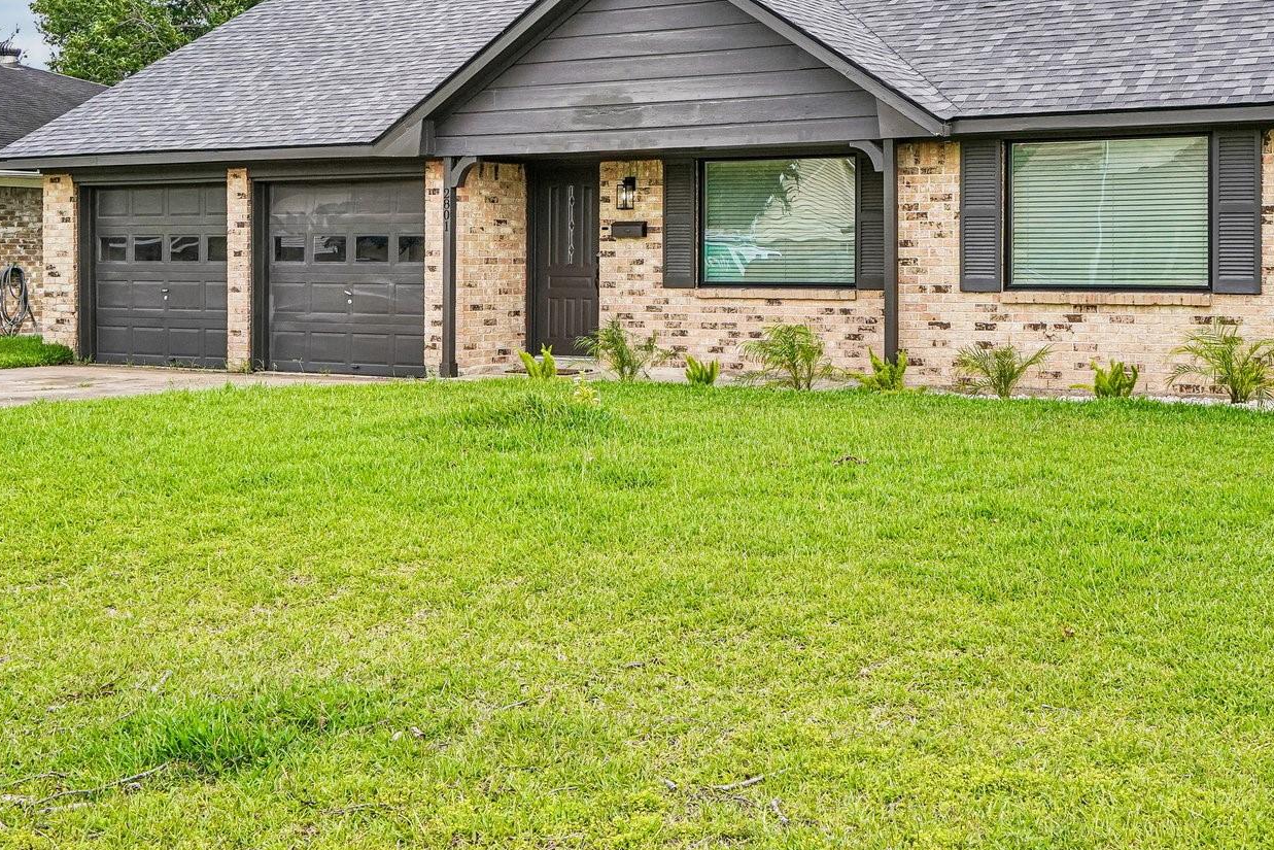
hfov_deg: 40.8
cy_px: 175
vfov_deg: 27.5
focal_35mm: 48
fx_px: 1699
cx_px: 815
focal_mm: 29
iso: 500
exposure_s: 1/800
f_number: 8
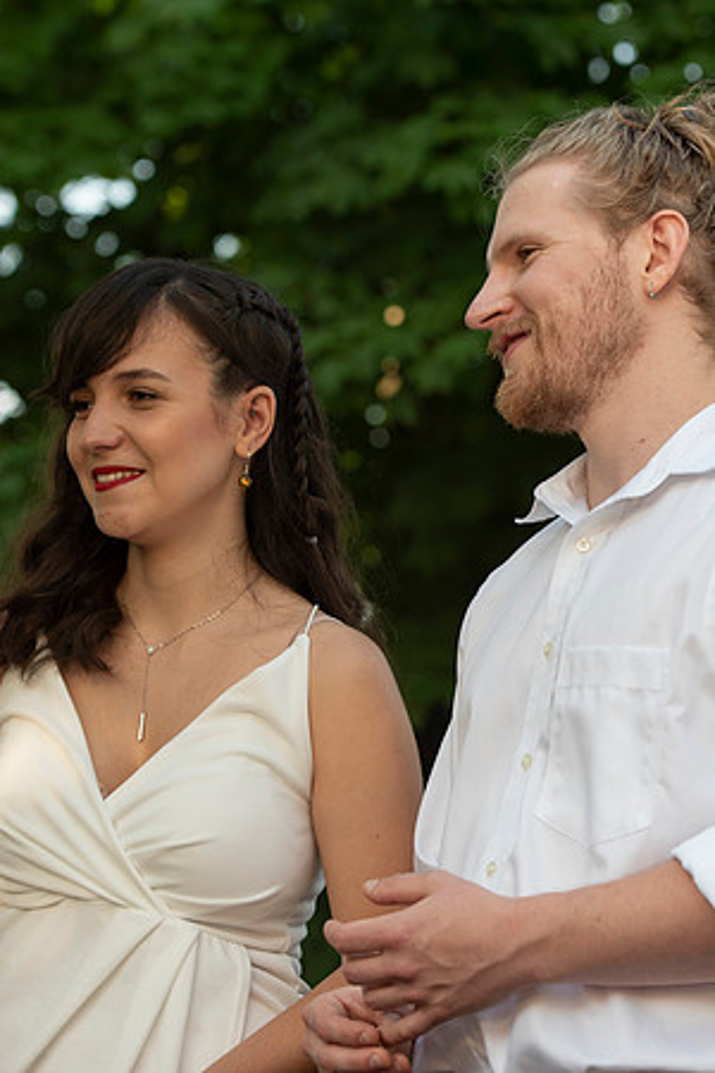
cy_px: 536
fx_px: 3840
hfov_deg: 10.6
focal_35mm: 129
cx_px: 544
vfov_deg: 15.9
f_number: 4
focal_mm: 86
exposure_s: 1/200
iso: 100
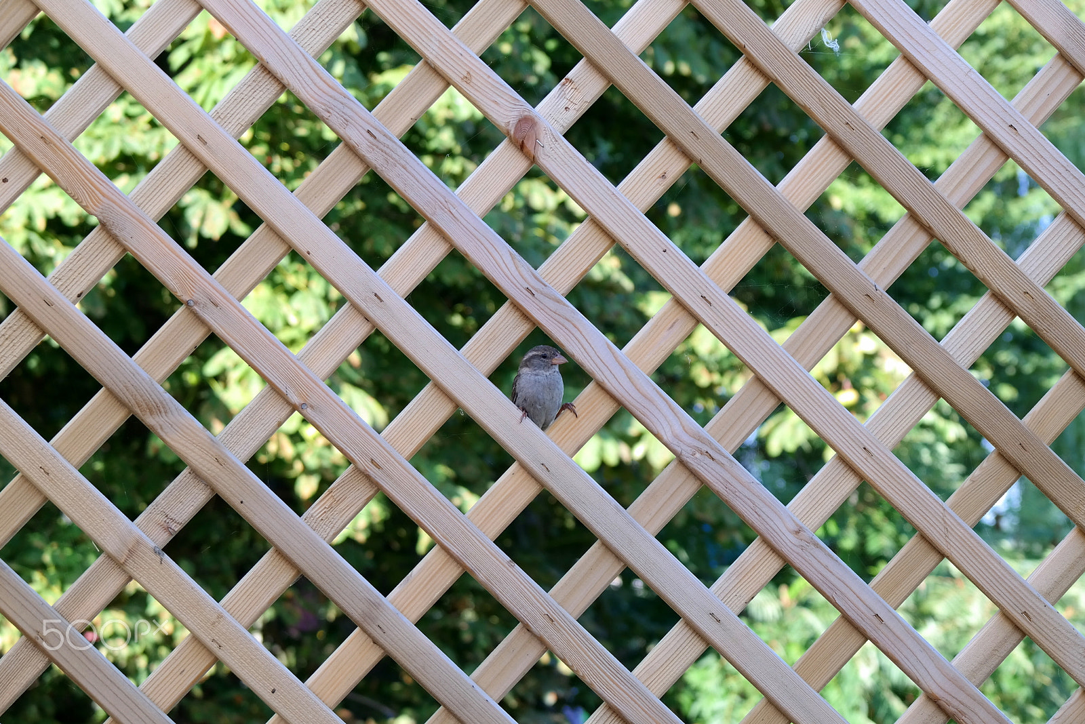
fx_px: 2502
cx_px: 542
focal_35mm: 83
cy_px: 362
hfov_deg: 24.5
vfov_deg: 16.5
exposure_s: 1/125
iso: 200
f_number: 5.6
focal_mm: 54
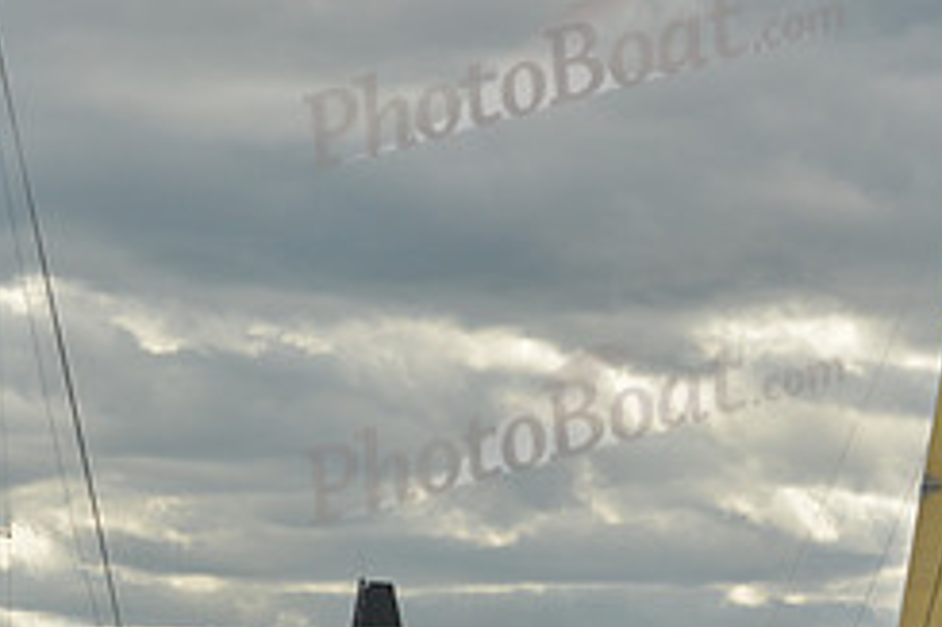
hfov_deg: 12.3
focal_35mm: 166
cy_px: 679
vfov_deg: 8.2
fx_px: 4341
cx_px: 108
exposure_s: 1/640
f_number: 7.1
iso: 400
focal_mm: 70
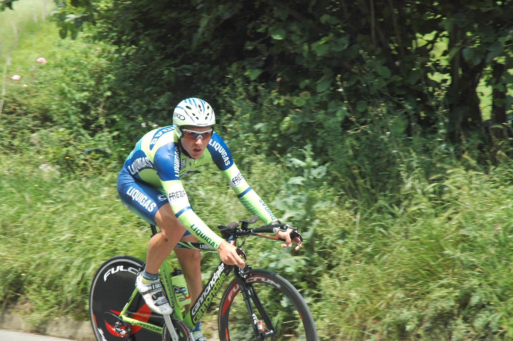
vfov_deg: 13.0
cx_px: 256
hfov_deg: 19.5
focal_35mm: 105
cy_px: 170
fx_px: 1495
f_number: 7.1
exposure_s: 1/500
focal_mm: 70
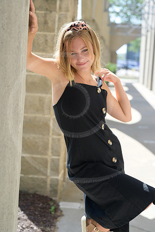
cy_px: 115
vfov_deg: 23.7
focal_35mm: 86
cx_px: 78
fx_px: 556
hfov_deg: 15.9
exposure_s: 1/1600
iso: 800
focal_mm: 85
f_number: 4.5
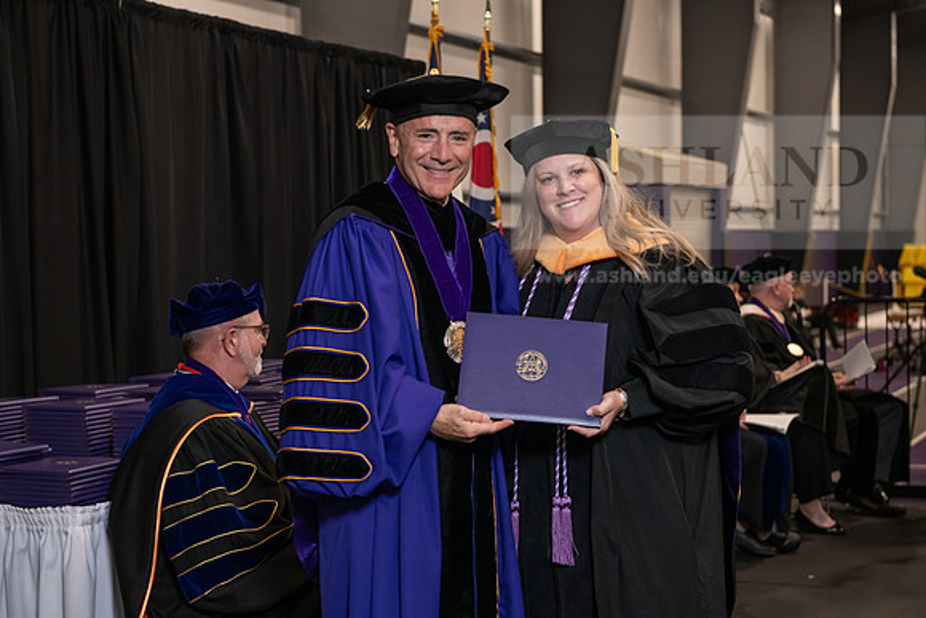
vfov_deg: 19.5
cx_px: 463
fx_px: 1801
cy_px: 309
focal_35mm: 70
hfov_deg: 28.8
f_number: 5
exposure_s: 1/125
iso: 2000
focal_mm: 70
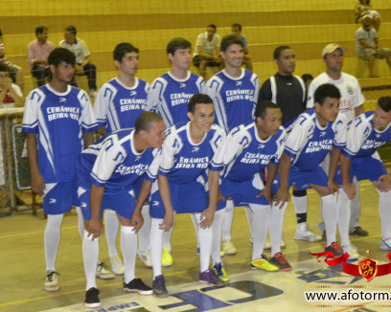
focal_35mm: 69
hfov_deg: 27.5
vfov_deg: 22.1
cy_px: 156
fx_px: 798
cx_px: 204
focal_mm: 40
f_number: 4.5
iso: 3200
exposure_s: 1/60
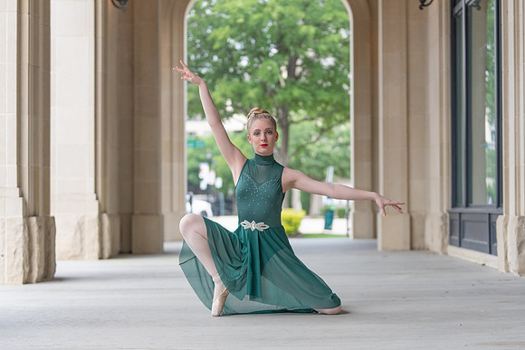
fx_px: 1259
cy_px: 175
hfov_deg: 23.6
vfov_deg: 15.8
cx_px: 262
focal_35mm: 86
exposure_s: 1/320
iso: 400
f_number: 2.8
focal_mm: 84
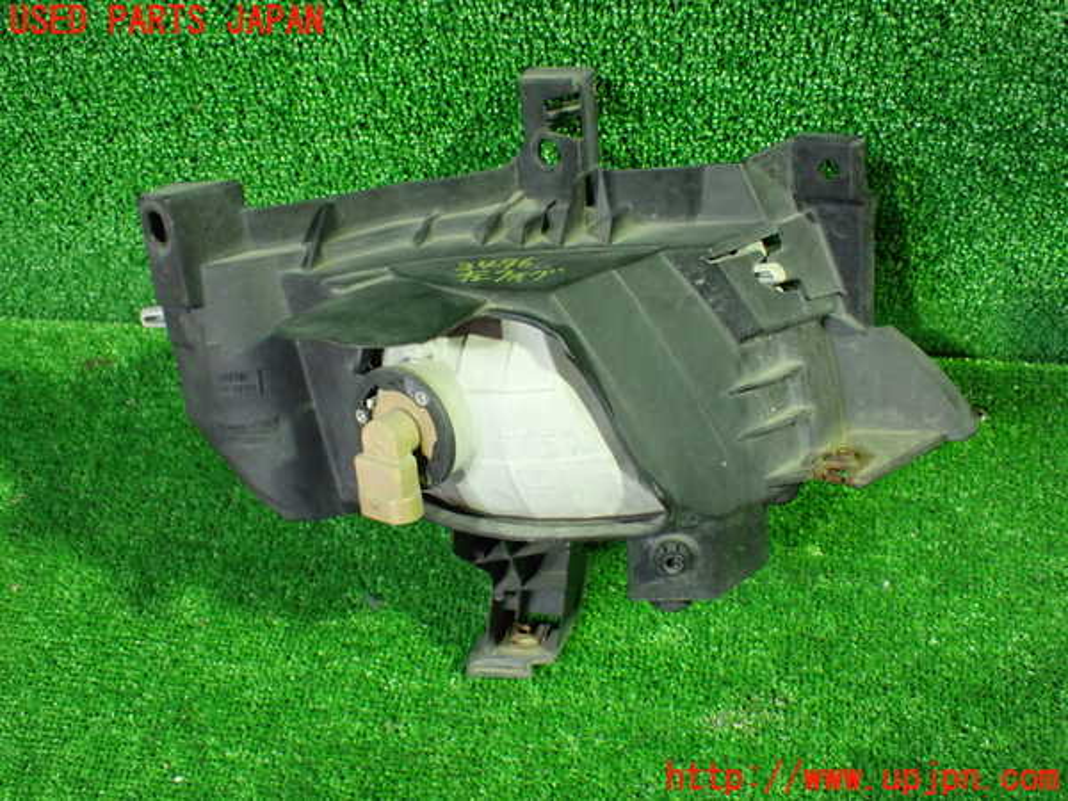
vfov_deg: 39.7
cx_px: 534
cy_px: 400
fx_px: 1111
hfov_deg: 51.4
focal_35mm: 36
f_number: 2.5
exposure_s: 1/40
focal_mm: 6.37
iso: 1000
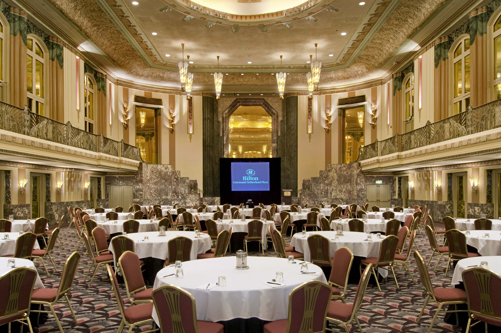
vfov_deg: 47.9
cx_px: 247
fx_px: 371
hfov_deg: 68.1
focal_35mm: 27
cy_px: 206
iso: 400
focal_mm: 13
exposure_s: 2
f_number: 11
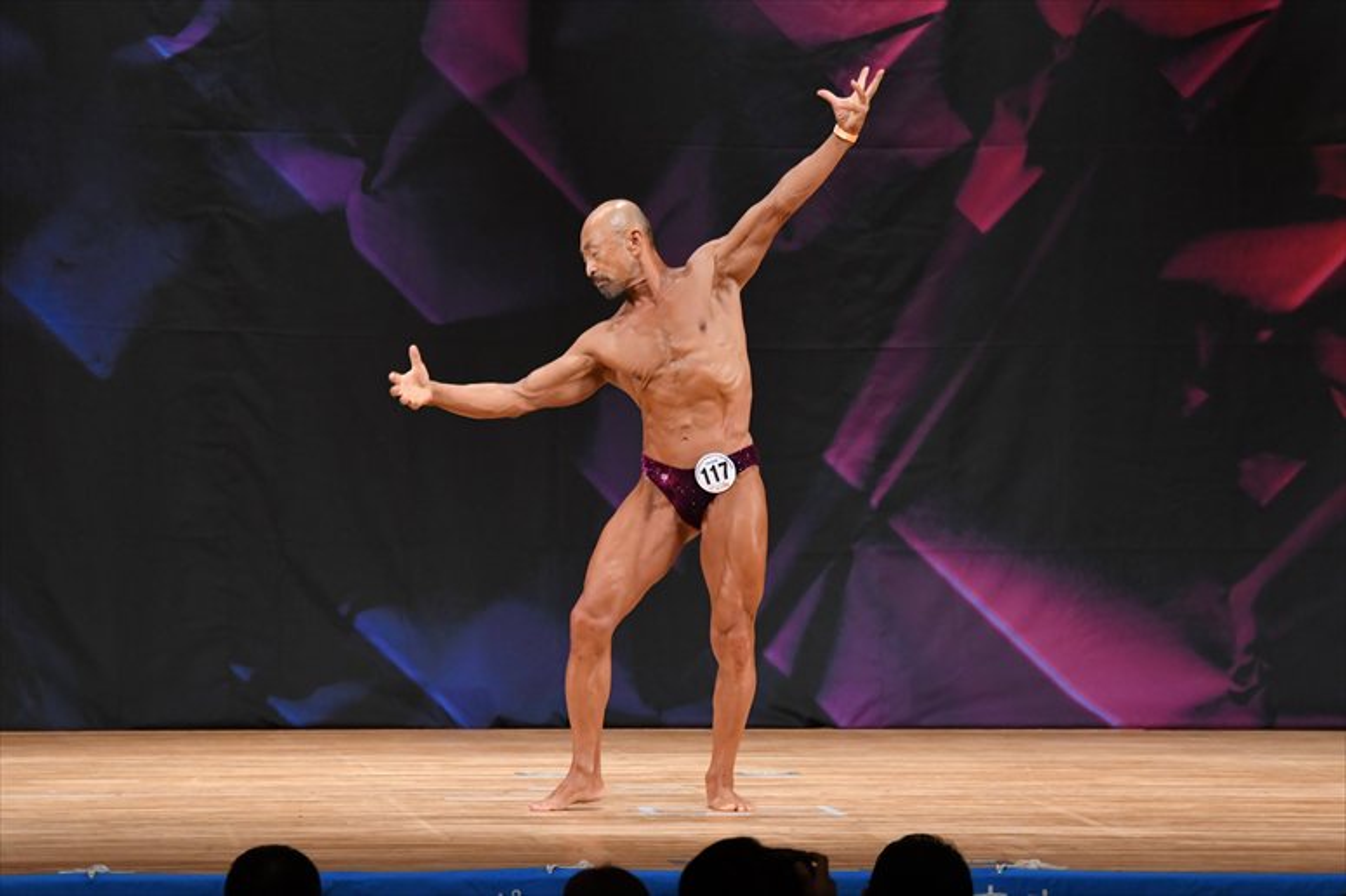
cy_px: 448
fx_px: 8969
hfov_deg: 8.6
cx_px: 673
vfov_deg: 5.7
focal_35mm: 240
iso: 3200
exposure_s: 1/400
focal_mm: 160
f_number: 5.6
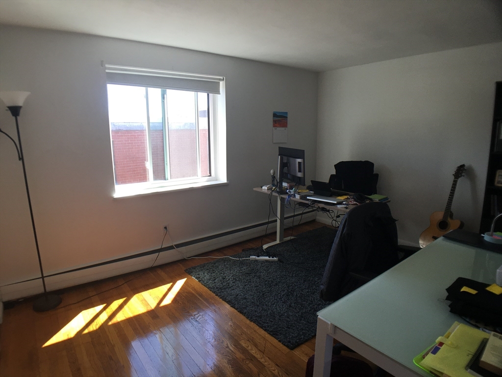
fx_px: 421
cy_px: 188
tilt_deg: -10.8
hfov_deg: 61.7
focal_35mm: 29
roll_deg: +0.2
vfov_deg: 48.2
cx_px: 251
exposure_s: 1/120
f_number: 2.2
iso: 40
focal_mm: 4.15
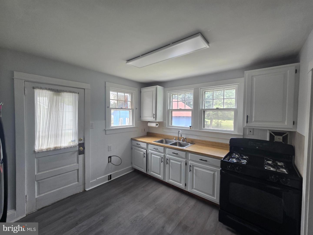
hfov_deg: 106.2
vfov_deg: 89.9
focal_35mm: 13
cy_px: 118
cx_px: 156
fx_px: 118
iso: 64
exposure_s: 1/60
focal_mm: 2.2
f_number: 2.2
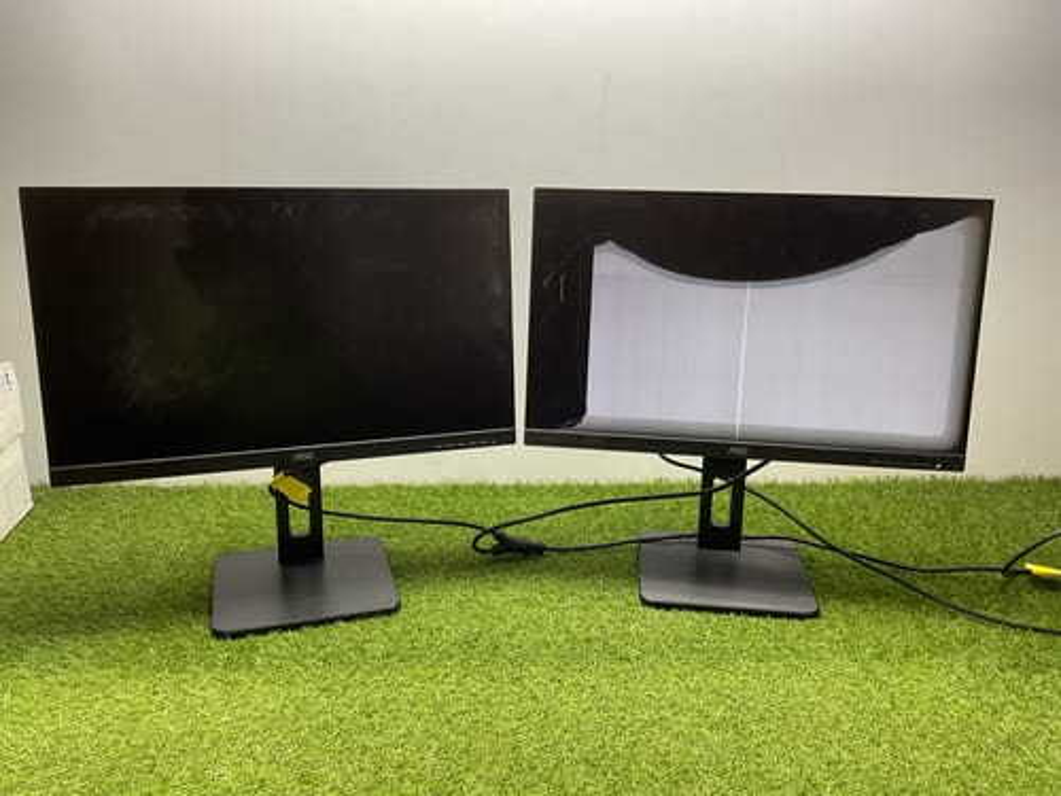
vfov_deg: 48.2
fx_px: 889
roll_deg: -1.7
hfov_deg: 61.7
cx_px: 530
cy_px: 398
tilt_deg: -18.1
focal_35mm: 29
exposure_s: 1/50
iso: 50
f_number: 1.8
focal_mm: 3
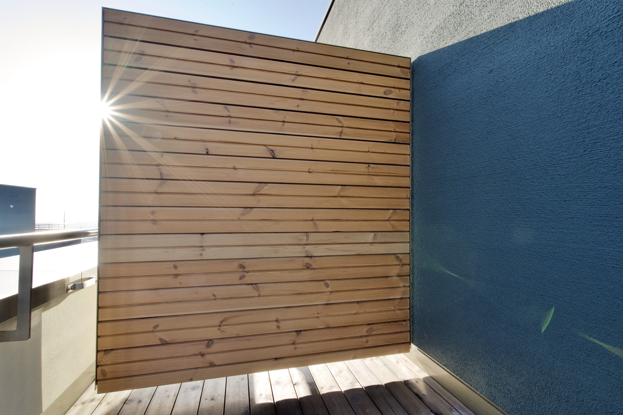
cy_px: 208
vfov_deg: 73.7
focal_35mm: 16
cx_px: 312
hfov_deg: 96.8
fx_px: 277
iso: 1250
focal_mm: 16
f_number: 16
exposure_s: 1/200
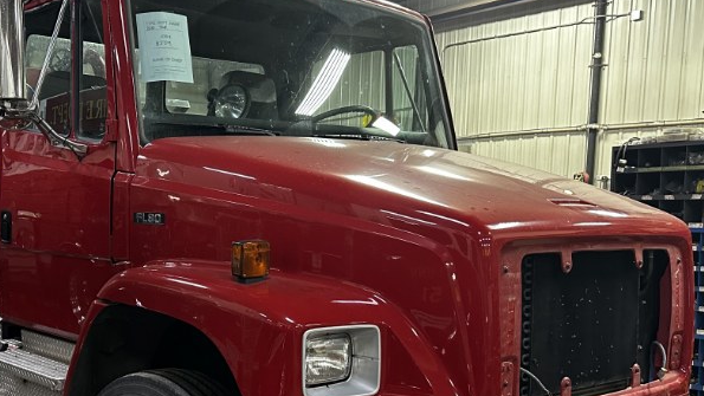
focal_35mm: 45
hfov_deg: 43.9
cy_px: 307
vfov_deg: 26.1
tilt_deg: -7.1
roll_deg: +0.2
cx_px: 174
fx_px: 840
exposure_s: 1/60
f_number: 1.78
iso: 640
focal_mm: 6.86
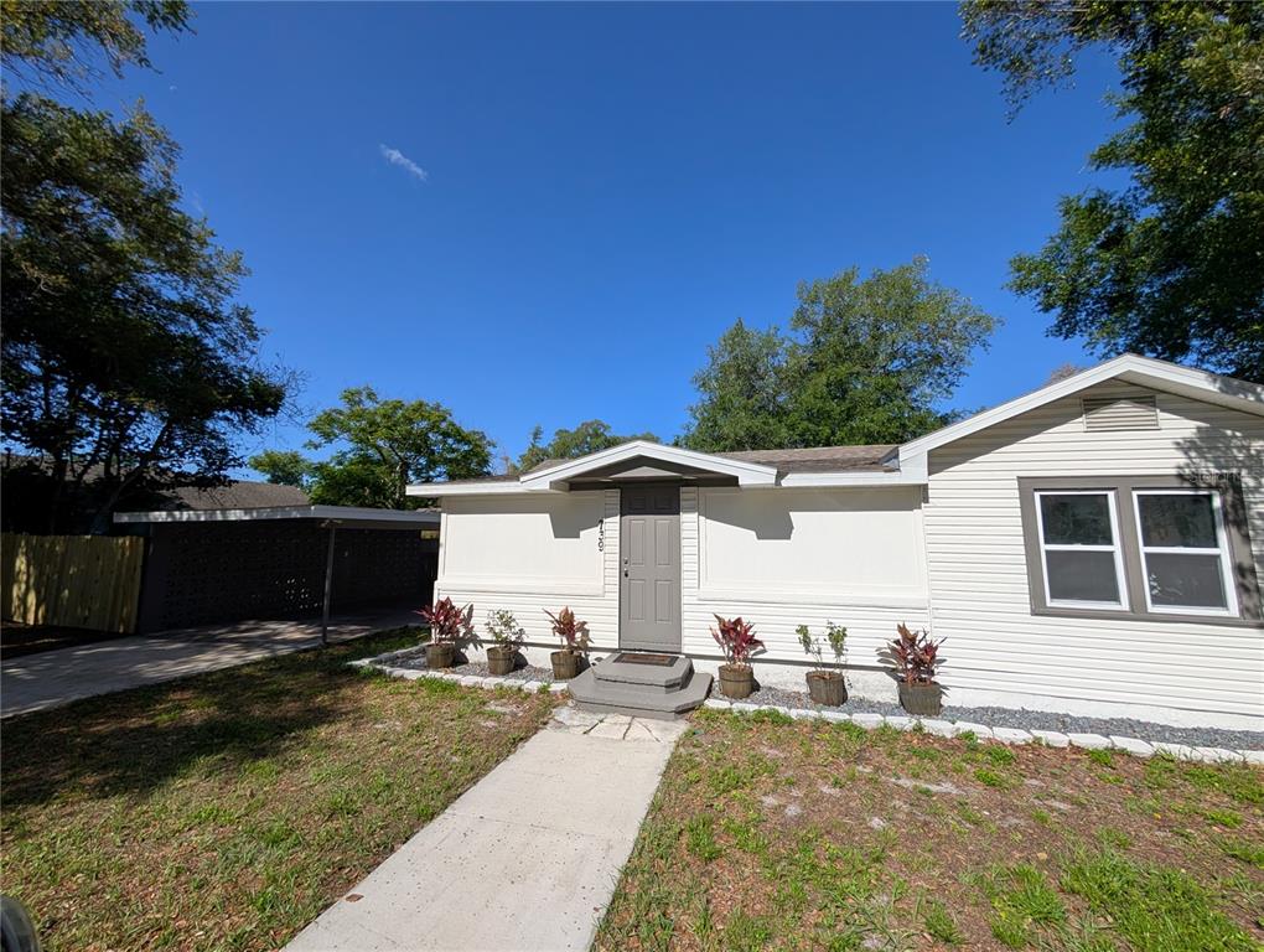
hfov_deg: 110.5
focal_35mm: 12
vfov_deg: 94.6
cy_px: 476
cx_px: 632
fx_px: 439
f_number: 1.7
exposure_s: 1/5319
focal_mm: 2.02
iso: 58
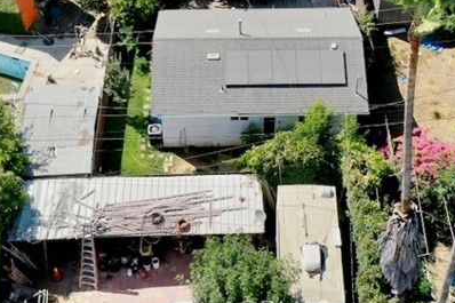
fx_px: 910
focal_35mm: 72
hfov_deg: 28.1
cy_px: -63
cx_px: 231
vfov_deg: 18.0
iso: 100
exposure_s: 1/400
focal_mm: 10.26
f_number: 5.6
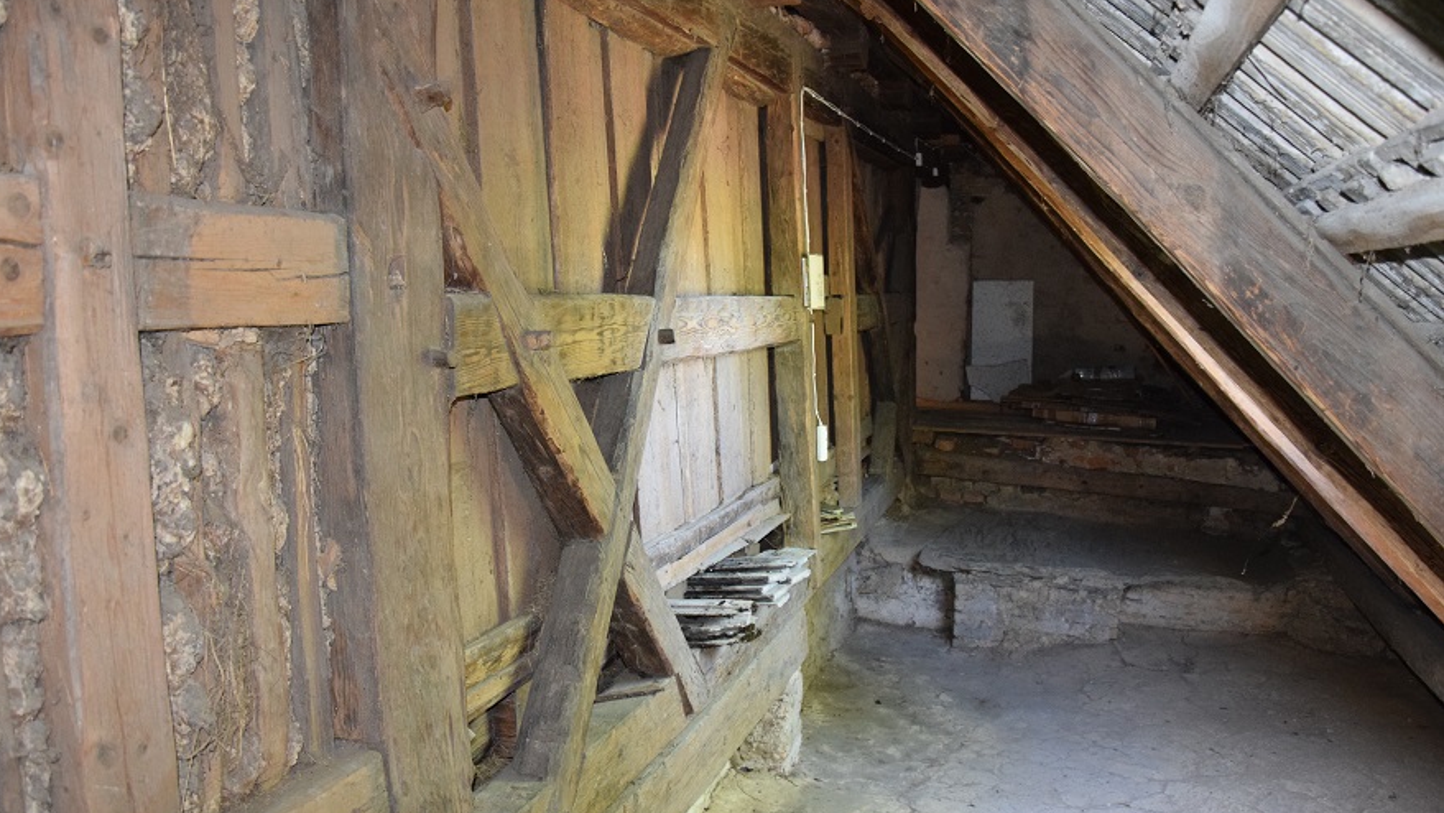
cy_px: 403
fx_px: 1110
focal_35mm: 29
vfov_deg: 40.2
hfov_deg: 66.1
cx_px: 706
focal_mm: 18
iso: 2500
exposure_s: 1/60
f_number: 3.5
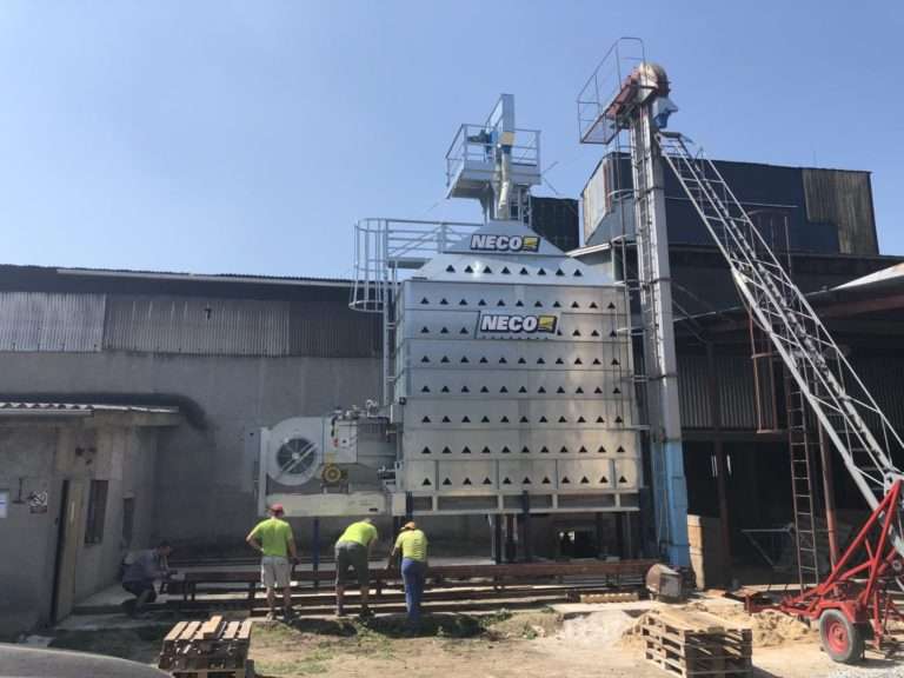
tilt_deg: +13.0
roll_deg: +0.0
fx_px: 731
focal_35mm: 28
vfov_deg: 49.7
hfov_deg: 63.4
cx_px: 452
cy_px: 339
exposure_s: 1/1919
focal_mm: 4
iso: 20
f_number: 1.8
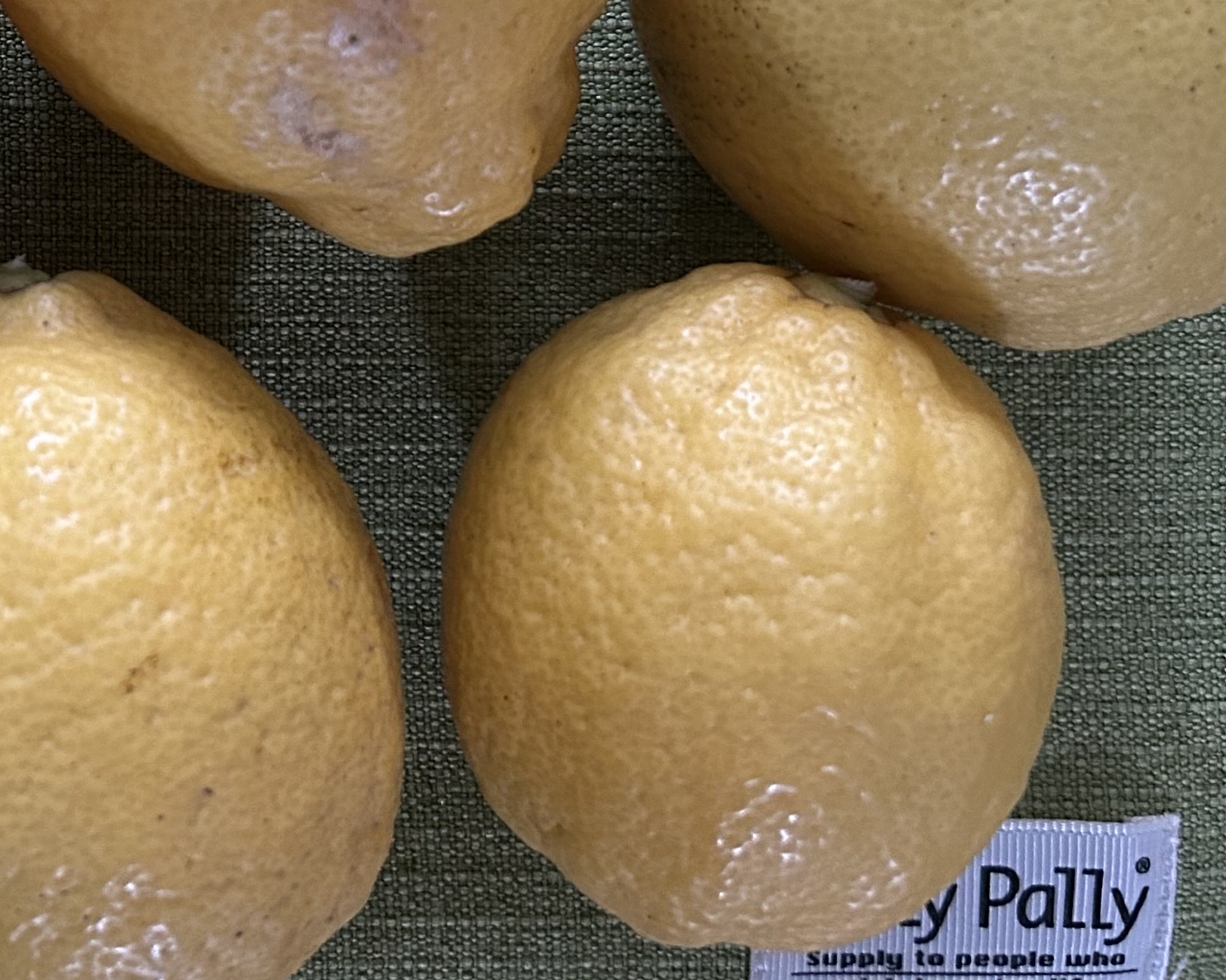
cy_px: 66
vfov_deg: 23.5
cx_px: -131
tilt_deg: -88.5
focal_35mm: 63
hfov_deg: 27.4
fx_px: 2286
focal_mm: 5.7
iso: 500
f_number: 1.5
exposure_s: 1/30
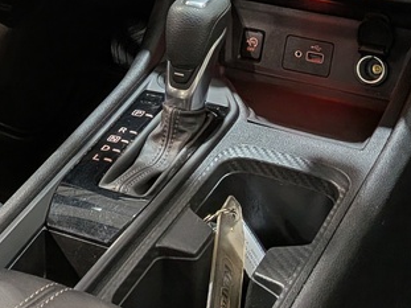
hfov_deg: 24.5
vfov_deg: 17.8
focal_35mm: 79
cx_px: 119
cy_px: -58
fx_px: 938
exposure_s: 1/120
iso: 198
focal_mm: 4.53
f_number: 1.7
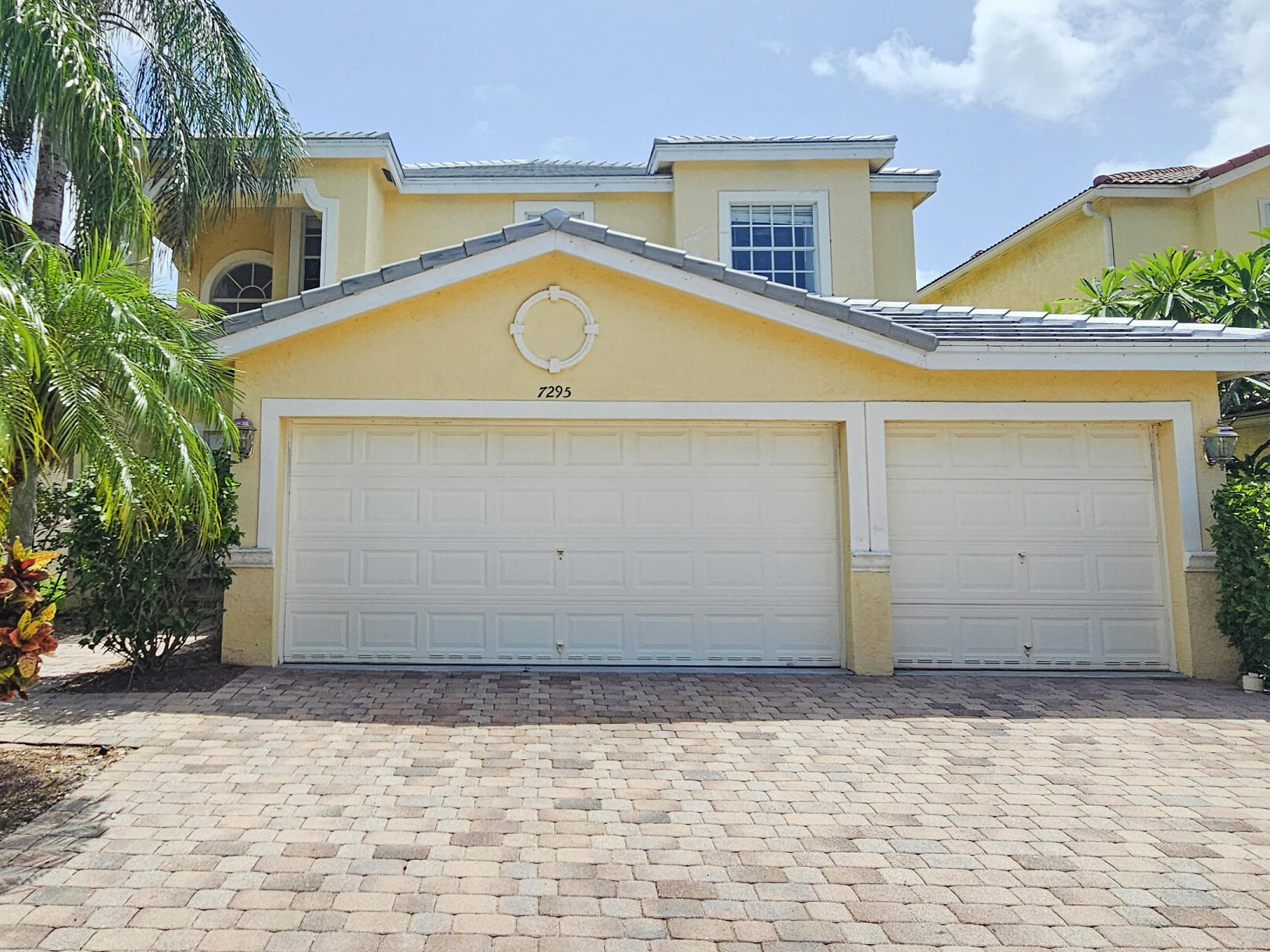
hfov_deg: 71.0
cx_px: 524
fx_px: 881
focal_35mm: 24
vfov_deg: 56.4
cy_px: 382
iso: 50
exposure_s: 1/1799
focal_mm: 2.2
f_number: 2.2
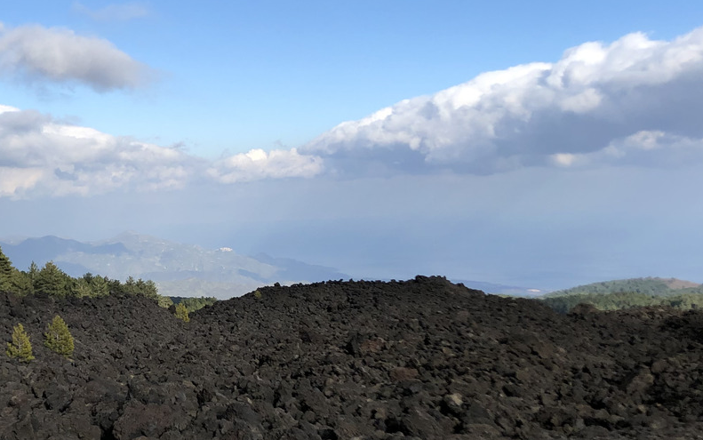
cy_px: 280
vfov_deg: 21.6
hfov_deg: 32.8
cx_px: 112
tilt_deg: -3.1
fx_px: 1150
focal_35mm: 60
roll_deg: +2.9
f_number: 1.8
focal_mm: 4
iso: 20
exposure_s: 1/2088
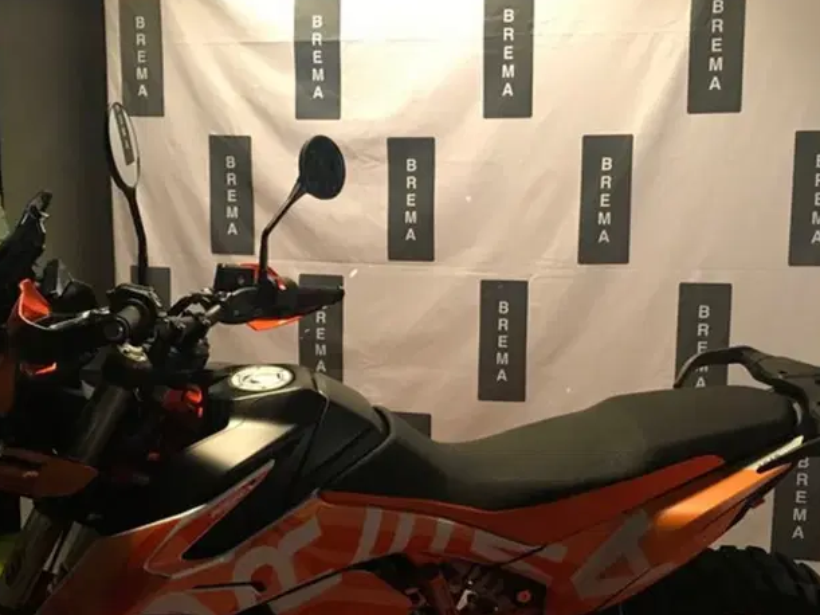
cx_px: 450
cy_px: 383
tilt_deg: -8.5
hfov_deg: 34.9
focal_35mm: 55
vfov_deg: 26.5
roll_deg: +0.6
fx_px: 1303
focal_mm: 3.99
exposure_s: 1/8
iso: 100
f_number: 1.8
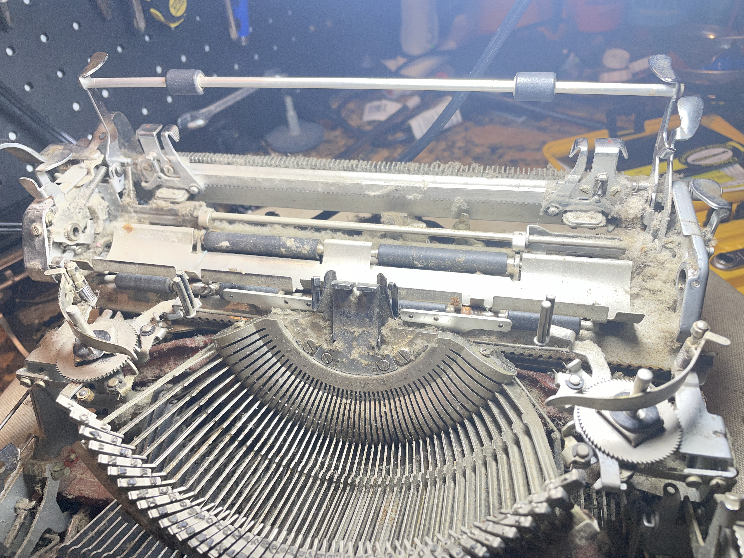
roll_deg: +6.5
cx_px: 372
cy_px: 279
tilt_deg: -43.3
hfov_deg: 67.3
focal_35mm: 26
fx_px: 559
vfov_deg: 53.1
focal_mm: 4.2
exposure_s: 1/147
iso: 32
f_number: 1.6
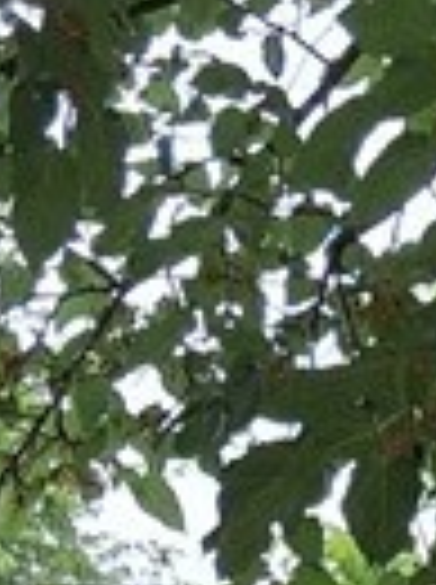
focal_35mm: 213
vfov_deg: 7.7
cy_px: 1966
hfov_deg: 6.9
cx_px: 432
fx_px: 3589
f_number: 1.8
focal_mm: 4
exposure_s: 1/180
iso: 25
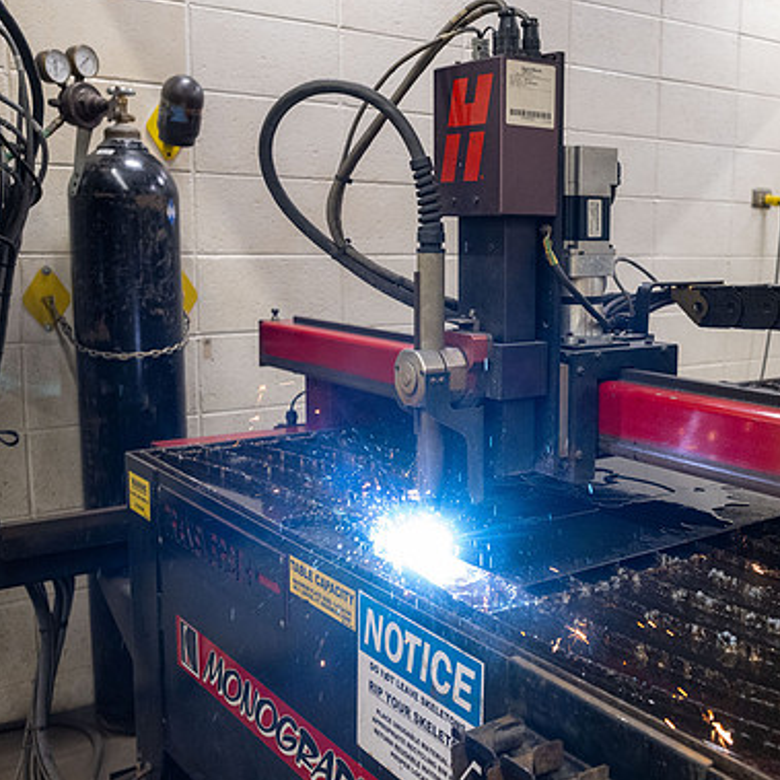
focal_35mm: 39
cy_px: 388
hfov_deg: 41.7
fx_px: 994
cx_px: 572
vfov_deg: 42.8
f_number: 4
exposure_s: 1/250
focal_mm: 30
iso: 4000
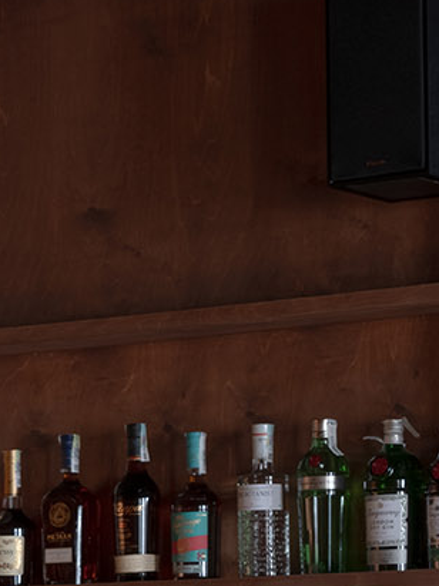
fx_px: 2910
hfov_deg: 8.6
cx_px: -38
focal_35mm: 172
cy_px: 632
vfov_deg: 11.3
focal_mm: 51
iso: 250
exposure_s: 1/2
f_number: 13
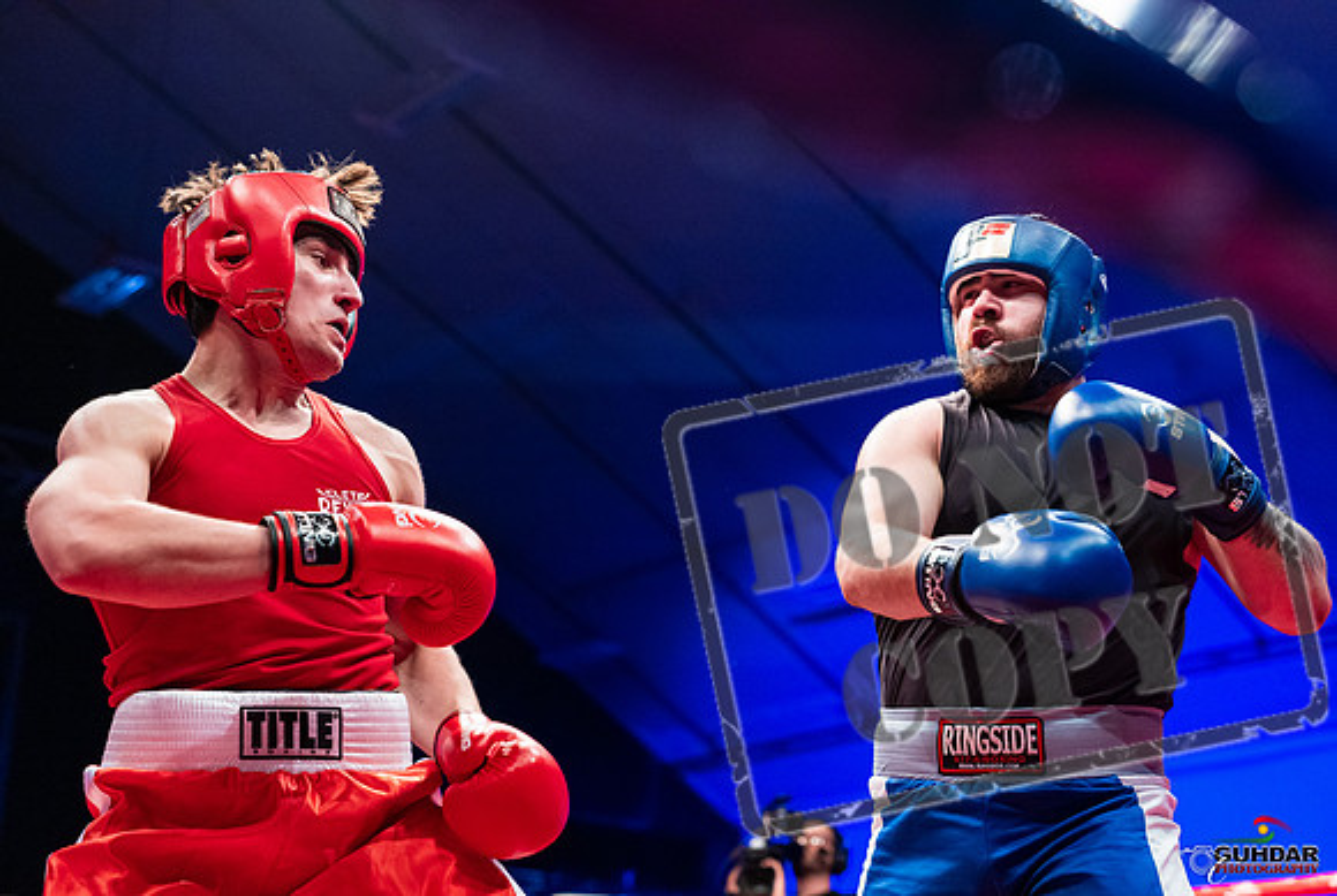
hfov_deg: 35.7
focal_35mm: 56
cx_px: 747
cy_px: 497
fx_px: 2074
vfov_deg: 24.4
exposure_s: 1/1000
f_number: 2.8
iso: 4000
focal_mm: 50
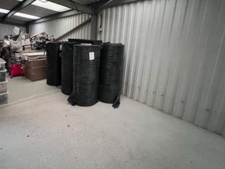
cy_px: 63
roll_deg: -0.4
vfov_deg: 70.4
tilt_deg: -12.4
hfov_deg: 84.4
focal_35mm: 18
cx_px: 73
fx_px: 117
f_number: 1.8
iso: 1000
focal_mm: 1.57
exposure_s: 1/25
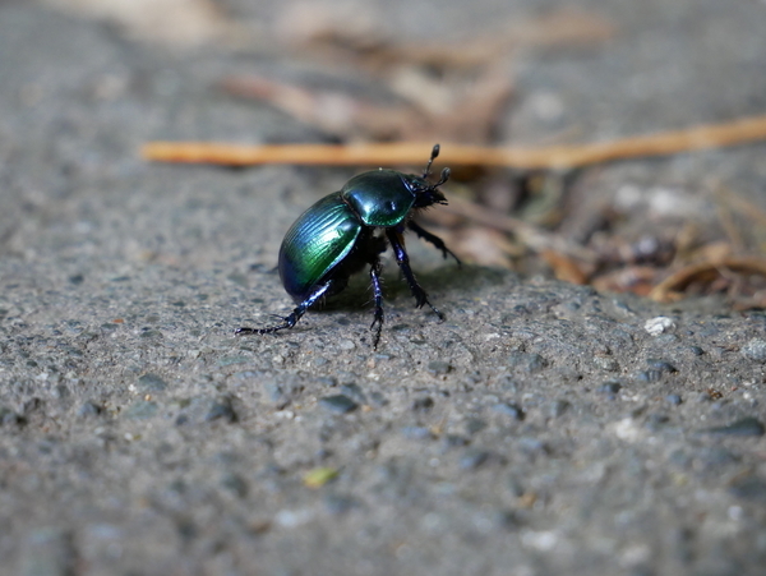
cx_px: 383
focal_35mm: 120
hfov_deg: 16.4
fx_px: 2658
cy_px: 288
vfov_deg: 12.4
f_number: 5.6
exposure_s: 1/125
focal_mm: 60
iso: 1600
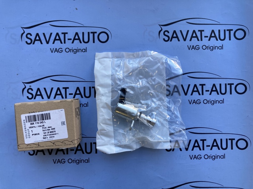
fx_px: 204
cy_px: 94
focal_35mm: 28
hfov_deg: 63.5
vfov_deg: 49.7
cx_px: 126
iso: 32
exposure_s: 1/121
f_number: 1.8
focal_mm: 3.99
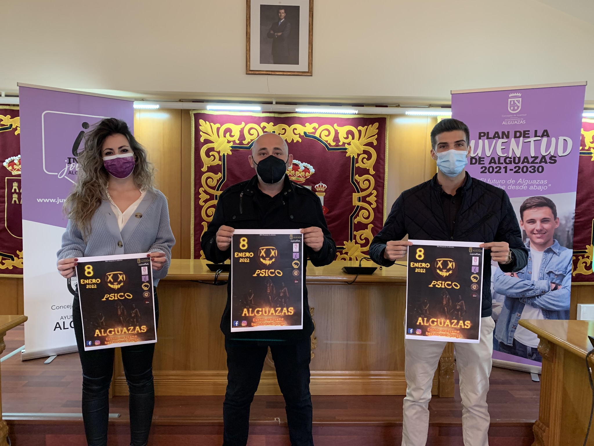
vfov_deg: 53.1
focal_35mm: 26
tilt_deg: -3.5
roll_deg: -0.4
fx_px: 446
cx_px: 297
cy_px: 223
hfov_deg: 67.3
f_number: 1.8
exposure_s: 1/33
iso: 250
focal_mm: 4.25
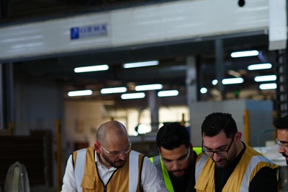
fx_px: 799
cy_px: 144
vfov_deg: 13.6
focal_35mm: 100
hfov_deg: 20.0
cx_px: 266
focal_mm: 50
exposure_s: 1/125
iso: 320
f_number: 1.8
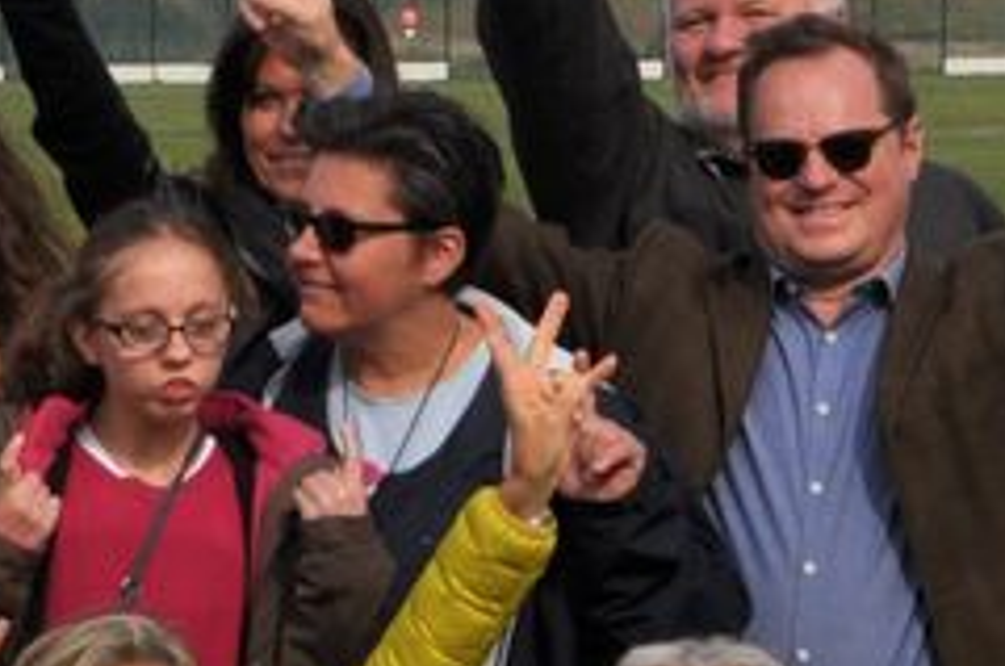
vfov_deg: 2.8
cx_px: -302
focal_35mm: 481
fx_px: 13401
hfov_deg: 4.3
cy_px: 620
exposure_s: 1/500
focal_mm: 60
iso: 200
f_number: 10
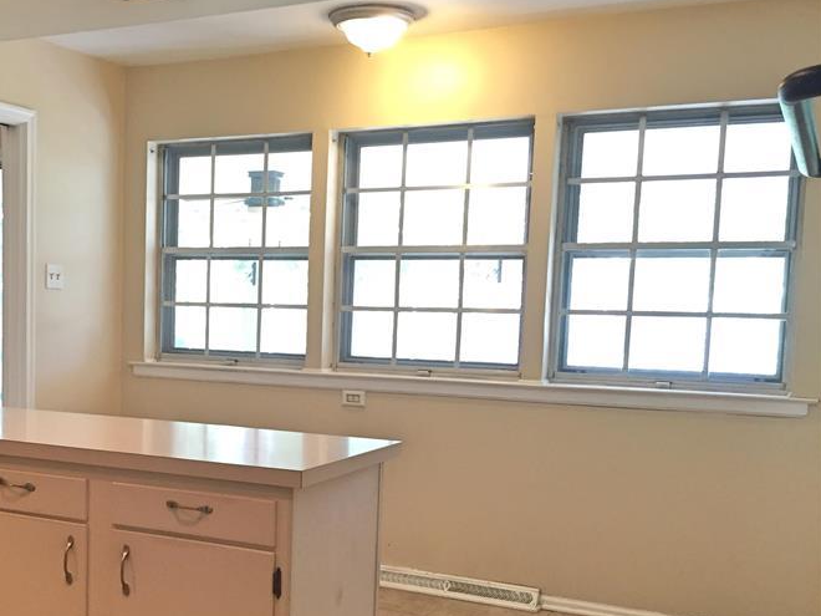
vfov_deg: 31.9
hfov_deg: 40.7
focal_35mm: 45
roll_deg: -1.2
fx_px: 1067
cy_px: 412
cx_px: 189
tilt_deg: -5.3
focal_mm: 4.15
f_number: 2.2
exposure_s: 1/30
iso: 125
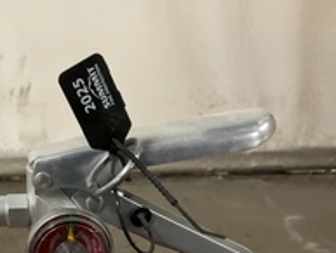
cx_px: 92
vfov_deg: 23.4
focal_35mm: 60
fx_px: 583
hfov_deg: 31.7
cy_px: 251
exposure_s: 1/60
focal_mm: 3
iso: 250
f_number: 1.8
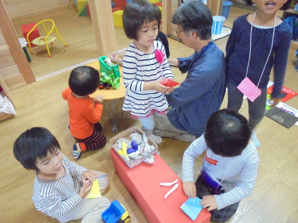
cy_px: 112
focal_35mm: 26
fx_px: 224
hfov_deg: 67.3
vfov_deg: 53.1
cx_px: 149
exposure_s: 1/30
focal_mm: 4.6
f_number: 3.5
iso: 800
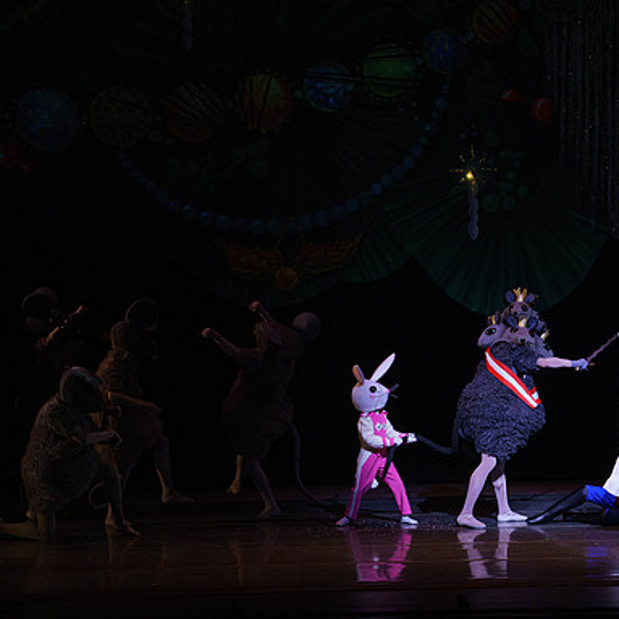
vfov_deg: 7.5
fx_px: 4734
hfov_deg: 7.5
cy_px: 311
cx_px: 438
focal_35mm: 234
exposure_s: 1/320
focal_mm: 182
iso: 5000
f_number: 9
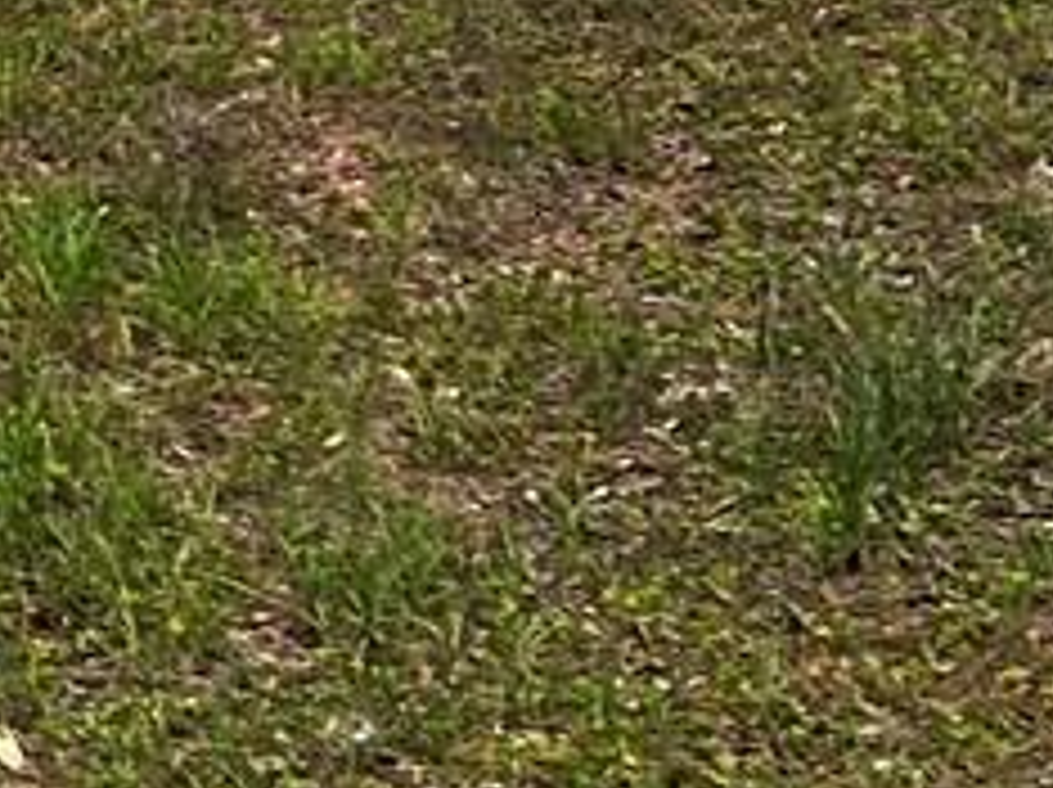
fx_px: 5409
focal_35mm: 178
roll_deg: -1.1
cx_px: -1444
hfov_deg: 9.8
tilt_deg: -3.7
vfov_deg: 8.1
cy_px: -527
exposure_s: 1/859
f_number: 1.5
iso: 50
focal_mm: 5.7
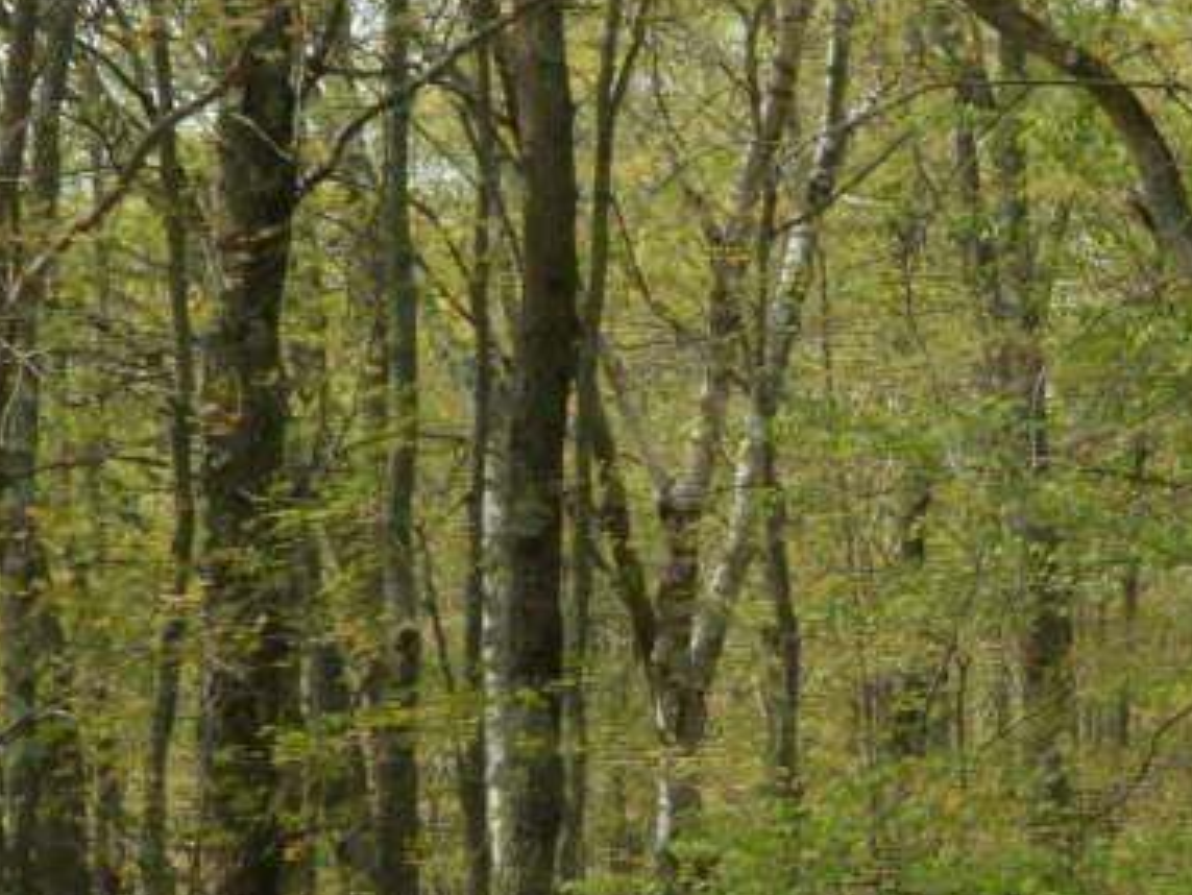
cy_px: 1192
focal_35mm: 231
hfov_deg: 8.4
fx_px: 7957
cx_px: 1827
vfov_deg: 6.4
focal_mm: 9.9
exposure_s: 1/400
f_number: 4
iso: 100
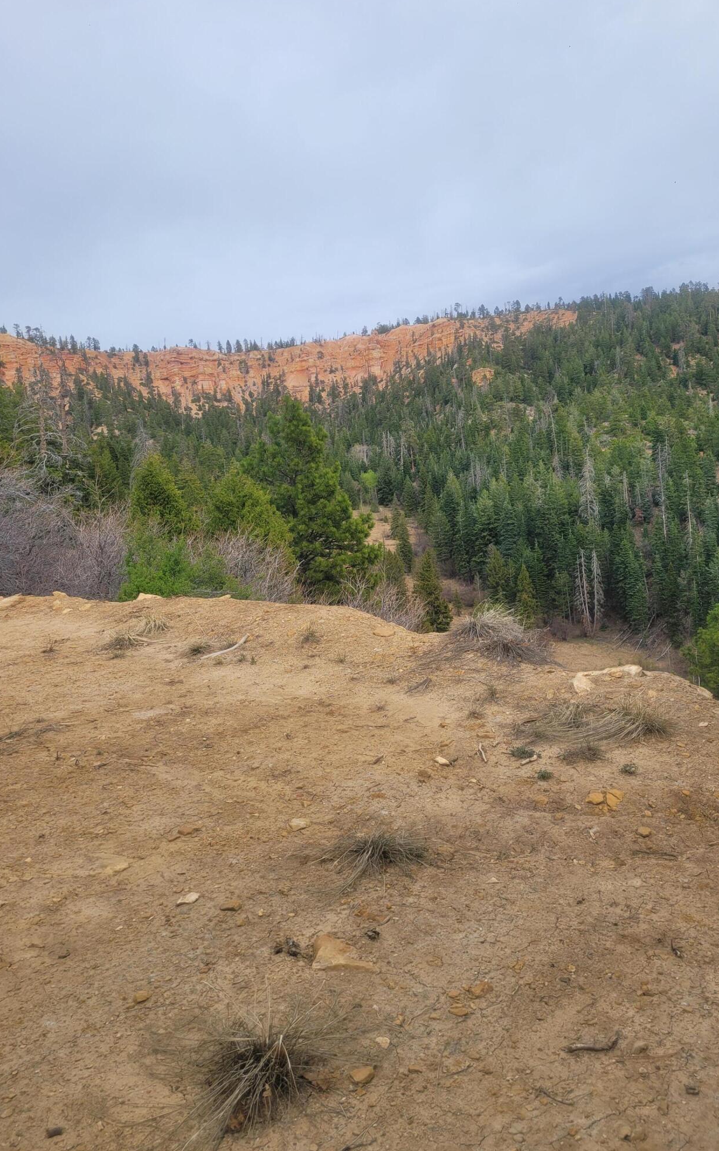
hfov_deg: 44.5
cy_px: 568
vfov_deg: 66.5
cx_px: 342
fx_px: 878
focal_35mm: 28
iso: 40
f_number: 1.8
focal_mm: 5.4
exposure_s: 1/2049
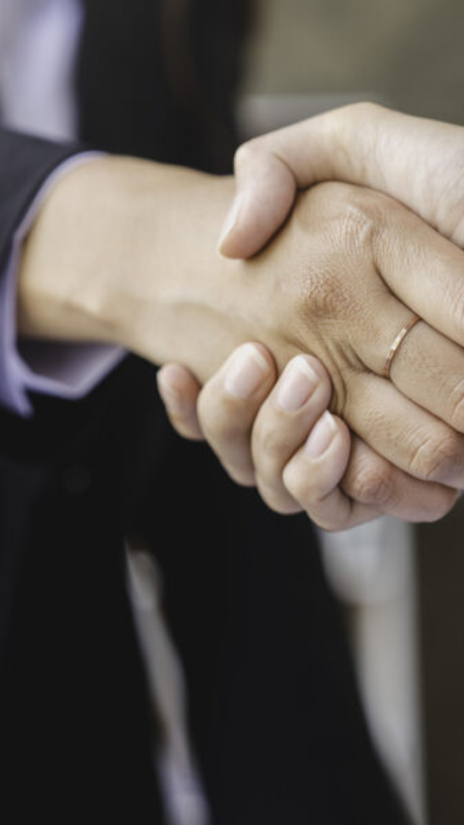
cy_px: 394
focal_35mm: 93
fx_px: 2036
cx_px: 220
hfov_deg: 13.0
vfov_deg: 22.9
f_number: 2.8
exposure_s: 1/200
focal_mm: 52
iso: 200
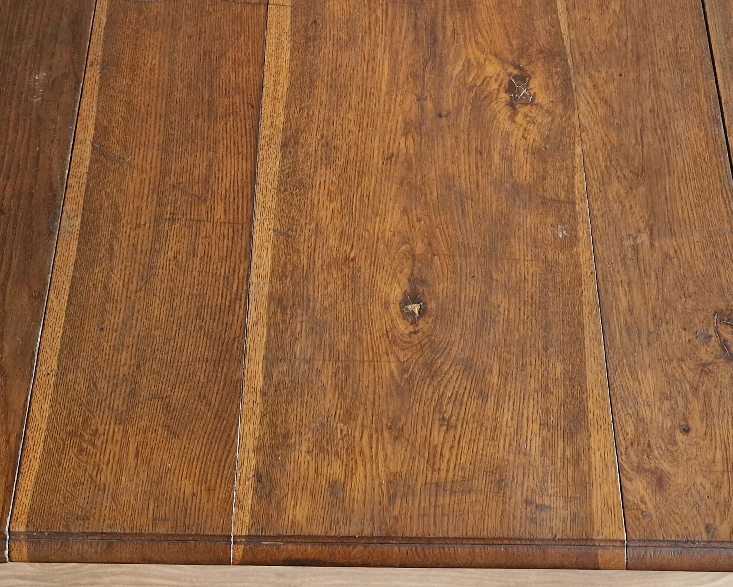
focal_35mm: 46
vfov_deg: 31.6
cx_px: 378
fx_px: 998
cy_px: 90
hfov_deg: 40.3
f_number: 1.8
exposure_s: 1/100
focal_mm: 5.4
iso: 500
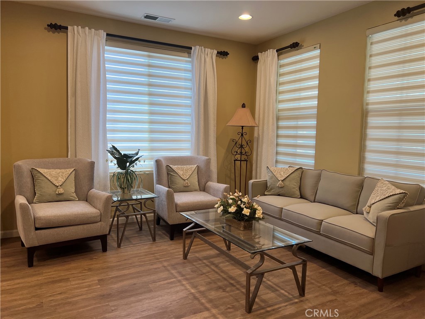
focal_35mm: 26
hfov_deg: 67.3
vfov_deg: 53.1
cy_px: 160
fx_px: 319
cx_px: 212
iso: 100
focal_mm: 5.7
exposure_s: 1/120
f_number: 1.5
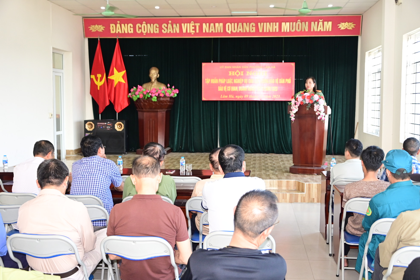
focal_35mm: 45
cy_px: 140
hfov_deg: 43.6
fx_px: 525
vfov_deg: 29.9
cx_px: 210
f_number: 4.2
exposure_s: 1/200
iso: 1600
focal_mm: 30
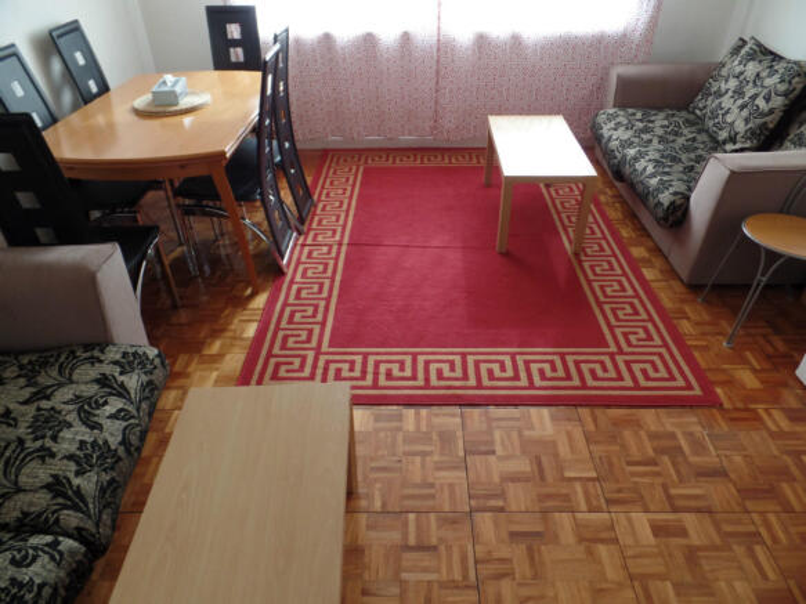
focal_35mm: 23
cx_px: 403
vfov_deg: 58.9
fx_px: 535
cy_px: 302
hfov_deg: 73.9
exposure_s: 1/30
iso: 160
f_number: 2.8
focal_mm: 4.1
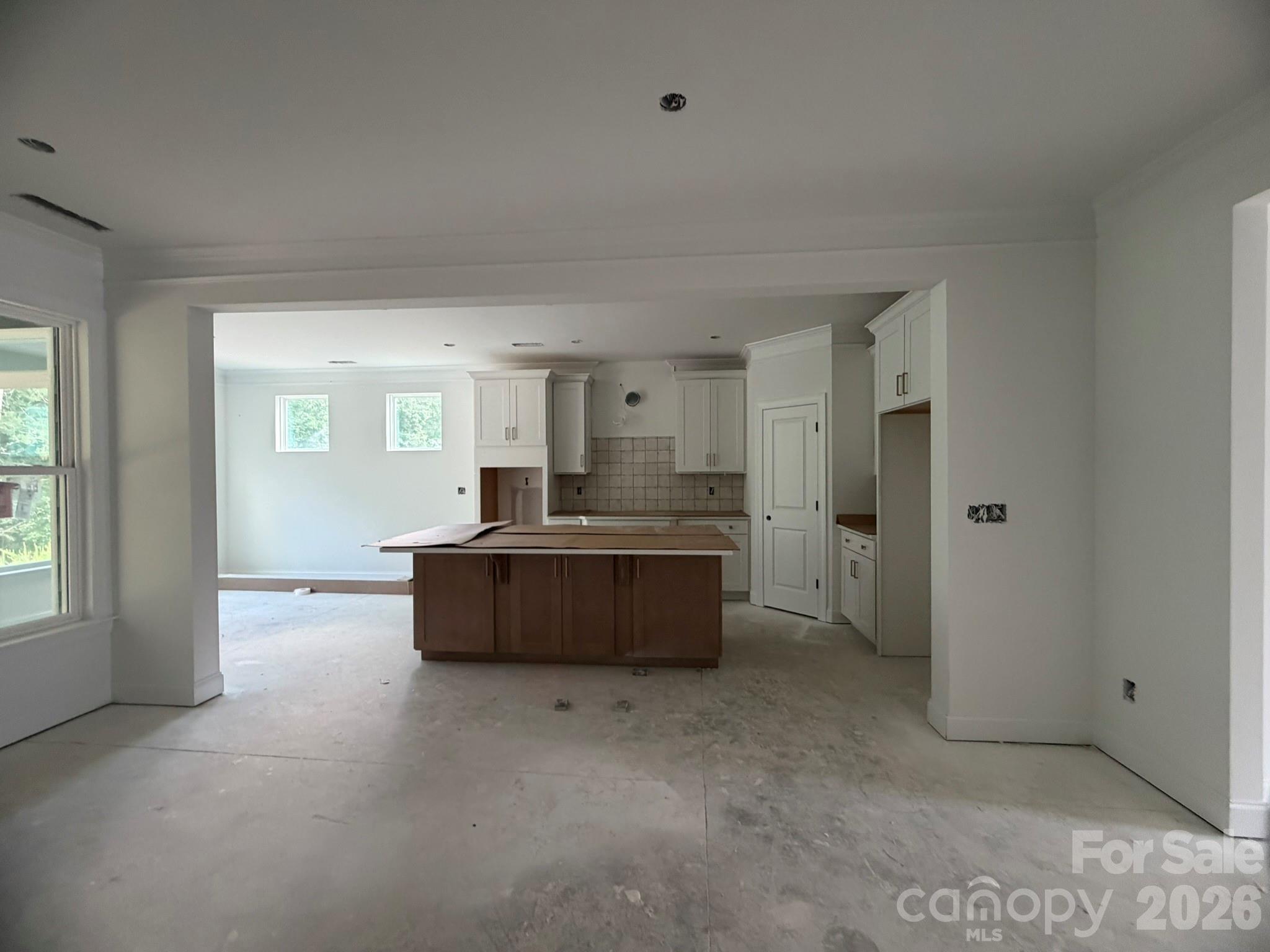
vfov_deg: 85.7
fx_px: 514
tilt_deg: +0.6
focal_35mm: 14
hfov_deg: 102.1
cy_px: 476
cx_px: 635
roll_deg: -0.2
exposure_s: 1/66
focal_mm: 2.22
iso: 320
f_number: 2.2
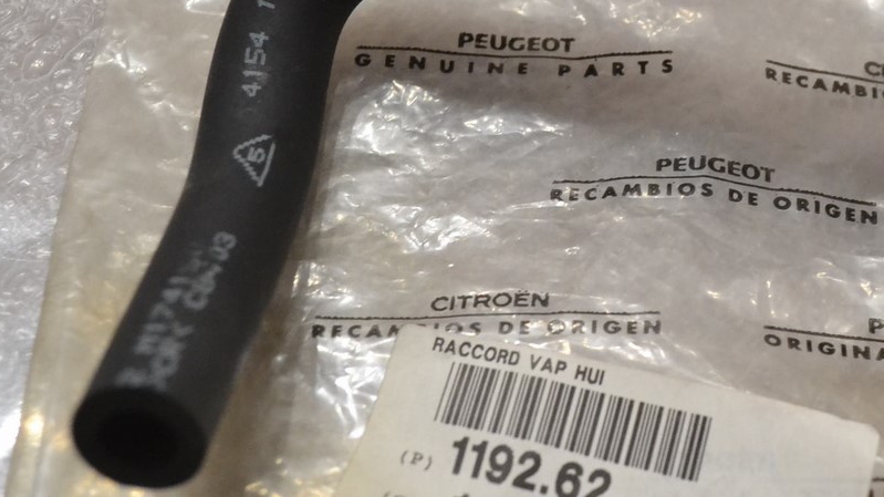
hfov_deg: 24.6
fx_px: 1992
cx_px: 701
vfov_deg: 14.2
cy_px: 195
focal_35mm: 85
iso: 3200
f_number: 4.8
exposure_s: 1/50
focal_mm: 32
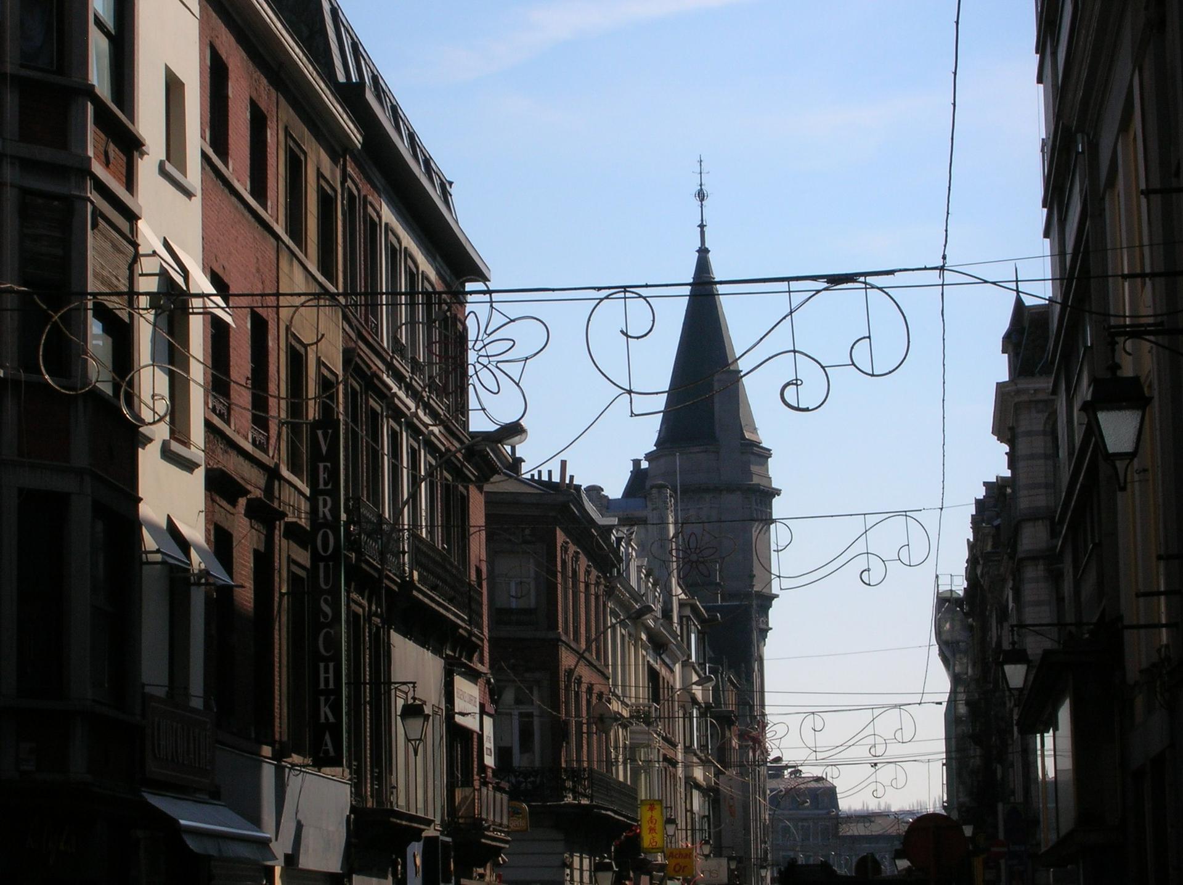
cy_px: 442
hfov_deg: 19.3
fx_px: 3482
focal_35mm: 102
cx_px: 592
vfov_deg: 14.5
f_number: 8.2
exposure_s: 1/234
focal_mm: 17.1
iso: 50
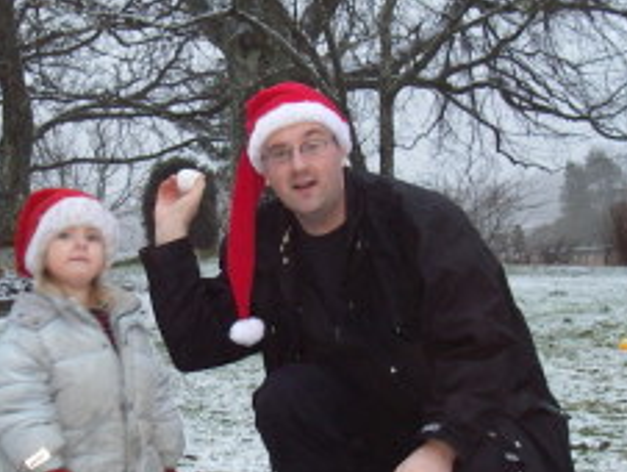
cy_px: 287
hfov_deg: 23.2
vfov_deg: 17.6
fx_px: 1523
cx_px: 241
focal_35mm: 84
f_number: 3.3
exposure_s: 1/40
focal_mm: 6.3
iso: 160
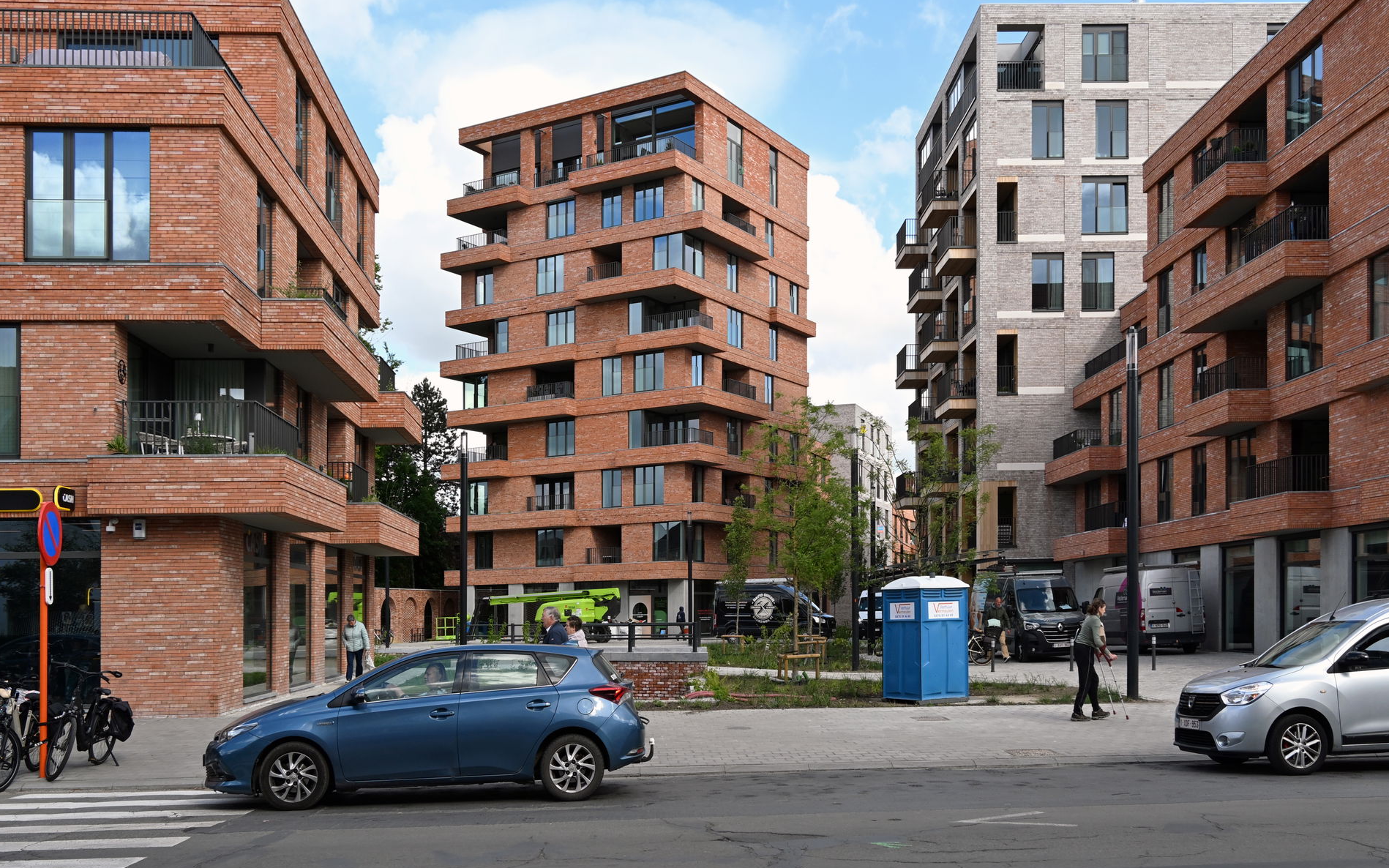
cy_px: 403
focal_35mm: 33
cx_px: 696
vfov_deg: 38.0
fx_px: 1259
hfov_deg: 57.8
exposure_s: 1/250
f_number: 8
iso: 220
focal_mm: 21.5
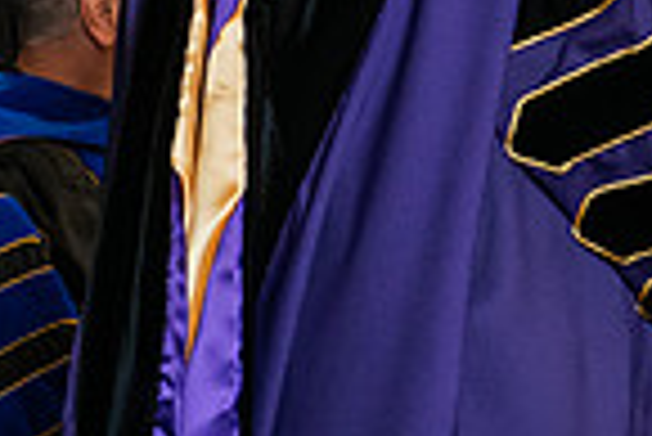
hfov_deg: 7.2
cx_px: 935
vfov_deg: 4.8
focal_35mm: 280
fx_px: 5076
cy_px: -411
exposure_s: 1/200
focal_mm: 70
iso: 2500
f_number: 5
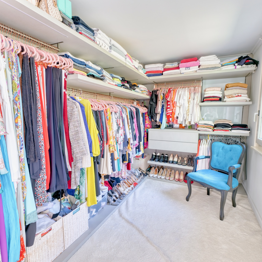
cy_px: 132
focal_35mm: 18
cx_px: 132
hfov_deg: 80.7
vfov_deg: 80.7
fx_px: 154
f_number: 5
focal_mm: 14
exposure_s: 1/13
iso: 320
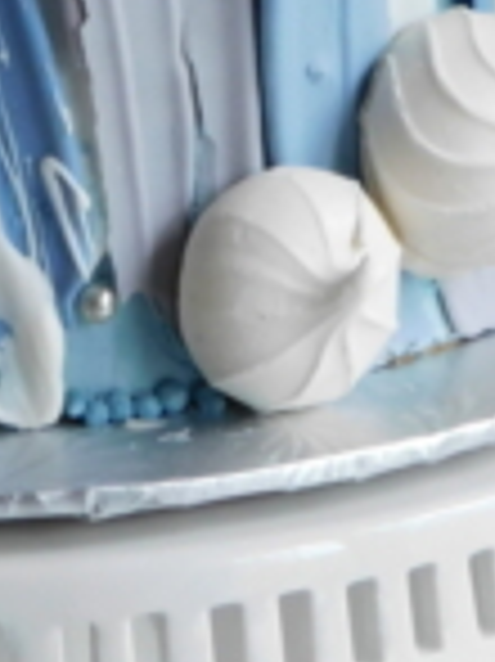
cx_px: 25
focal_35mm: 201
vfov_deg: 9.6
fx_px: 3838
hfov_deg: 7.4
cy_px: -234
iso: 250
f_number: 4
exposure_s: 1/30
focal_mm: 10.4
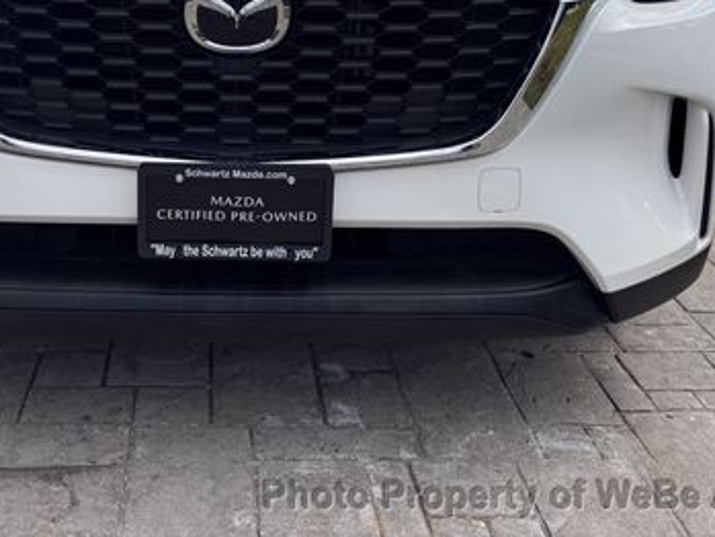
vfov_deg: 31.3
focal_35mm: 44
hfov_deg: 42.3
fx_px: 909
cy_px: 47
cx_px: 232
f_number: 1.78
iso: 80
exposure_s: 1/5814
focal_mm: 6.76
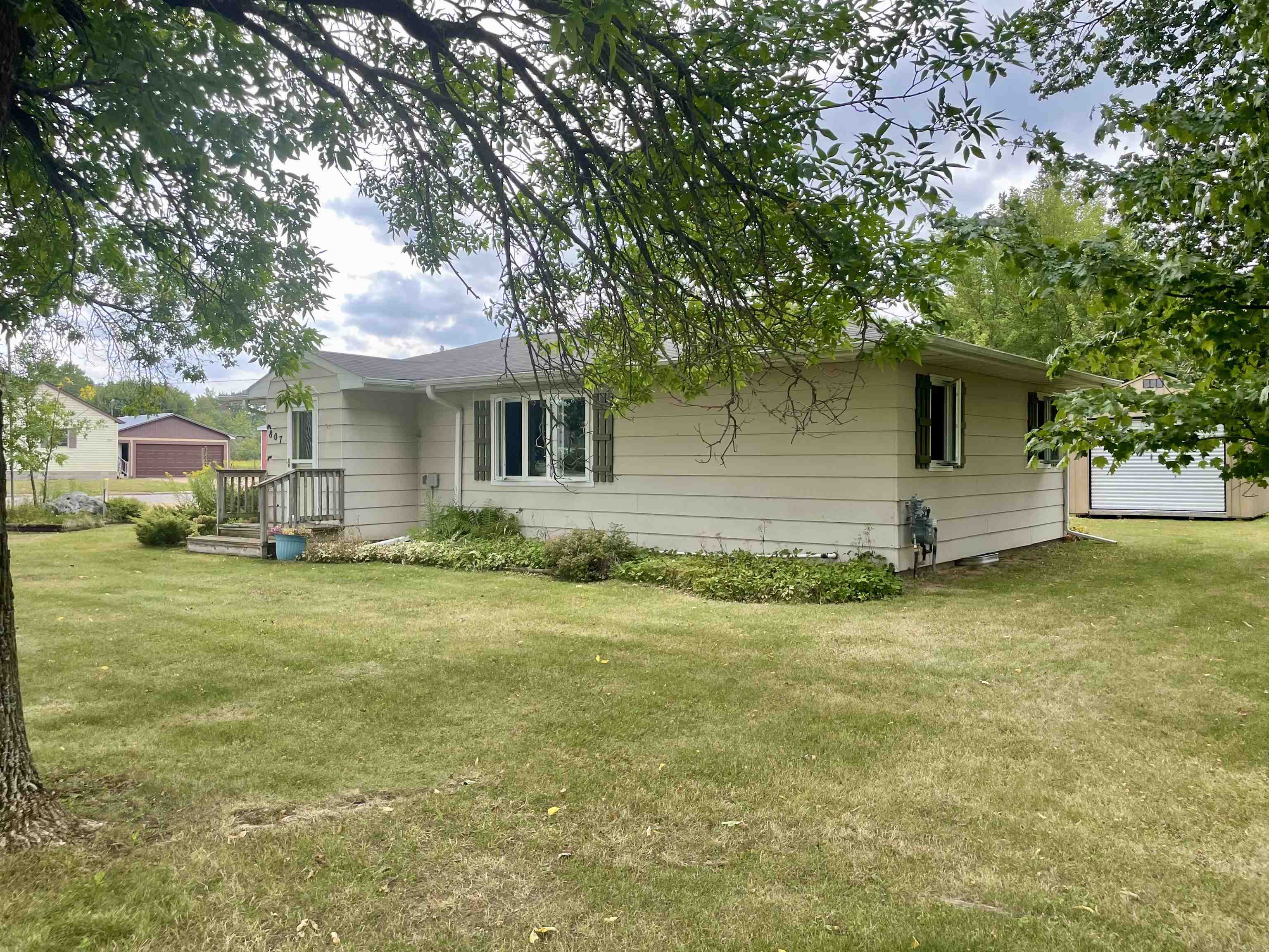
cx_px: 634
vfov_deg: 53.1
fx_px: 953
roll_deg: +0.0
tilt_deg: -0.2
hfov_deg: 67.3
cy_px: 476
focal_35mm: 26
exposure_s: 1/875
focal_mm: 4.2
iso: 32
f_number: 1.6
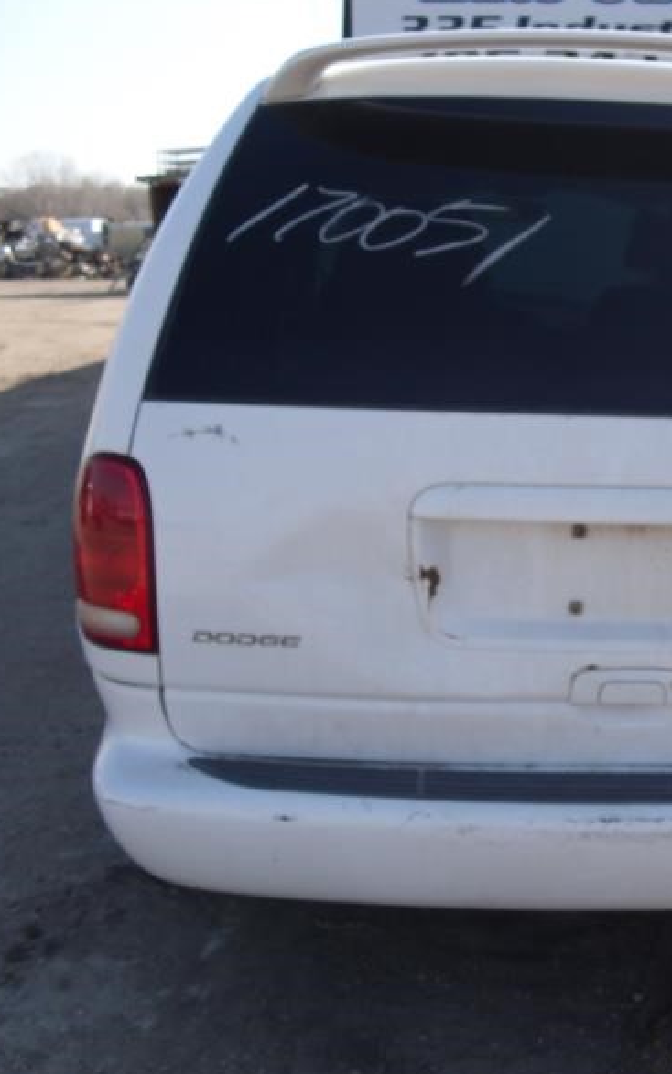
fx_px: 1523
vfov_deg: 38.9
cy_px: 538
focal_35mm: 52
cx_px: 621
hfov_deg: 24.1
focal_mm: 6.3
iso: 80
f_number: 3.1
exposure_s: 1/640
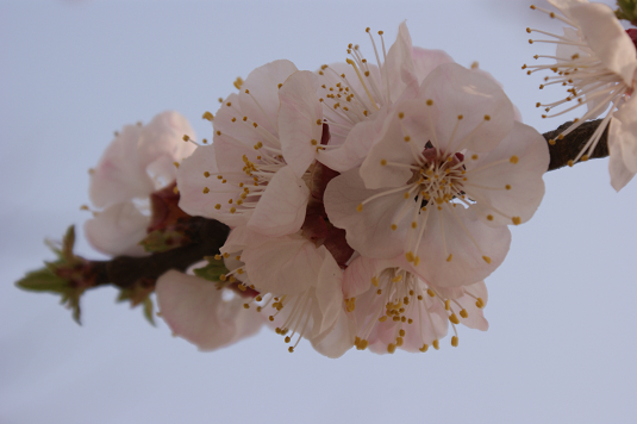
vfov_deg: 13.0
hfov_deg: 19.5
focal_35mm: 105
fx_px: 1857
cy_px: 212
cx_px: 318
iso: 100
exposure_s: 1/320
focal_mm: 70
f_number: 7.1
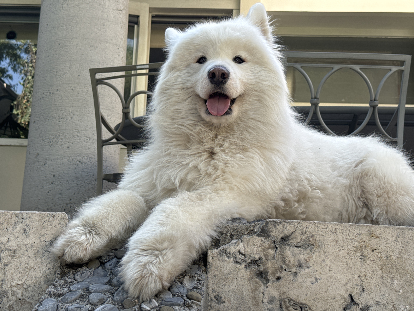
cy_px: 156
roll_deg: -1.6
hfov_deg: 39.7
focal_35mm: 48
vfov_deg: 30.3
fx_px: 574
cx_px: 207
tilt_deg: +12.8
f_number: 1.78
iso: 64
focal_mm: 6.76
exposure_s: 1/477
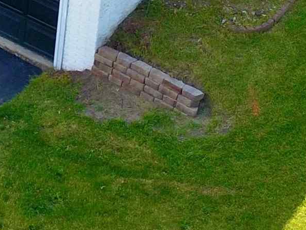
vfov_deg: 10.1
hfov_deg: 13.0
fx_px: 1193
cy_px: -232
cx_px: -269
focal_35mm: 135
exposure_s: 1/343
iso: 100
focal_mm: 4.7
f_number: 2.2
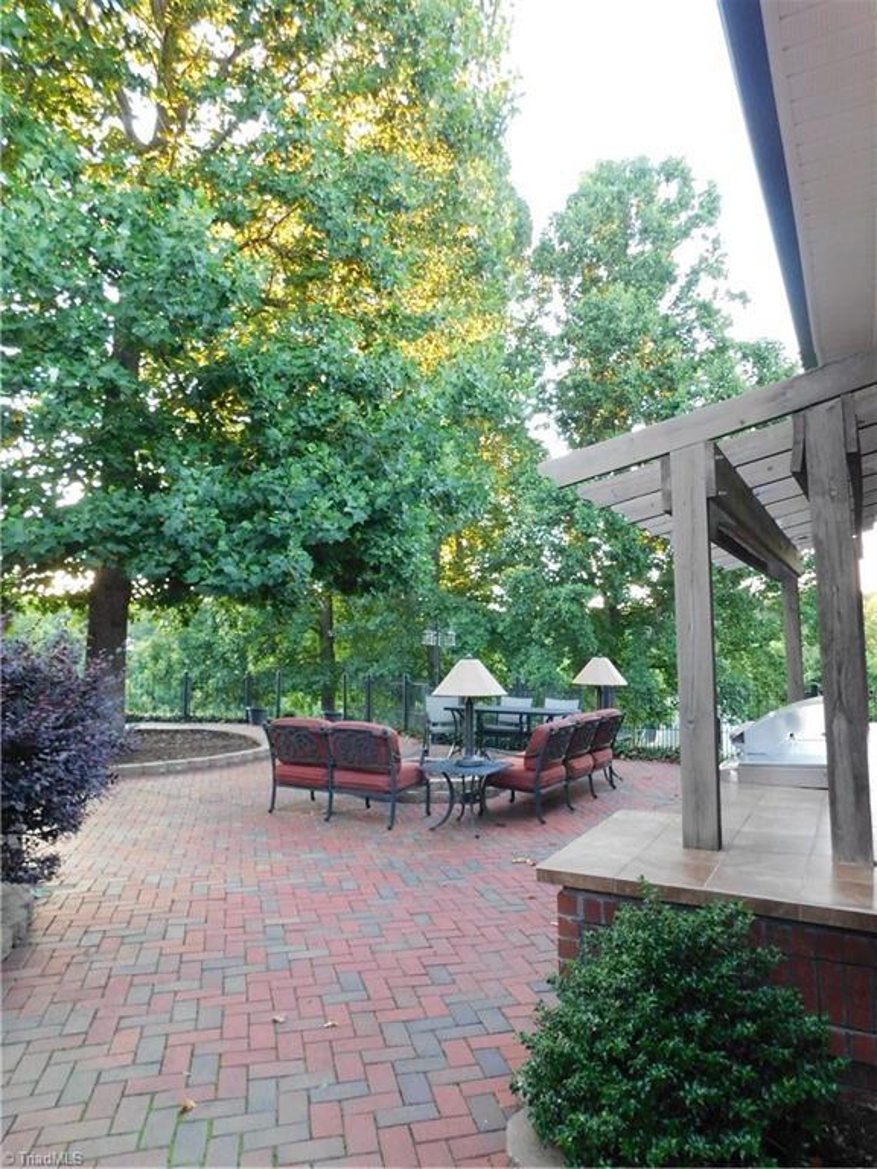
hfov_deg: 58.9
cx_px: 438
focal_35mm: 23
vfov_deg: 73.9
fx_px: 777
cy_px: 584
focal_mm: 4
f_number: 3
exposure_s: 1/30
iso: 400
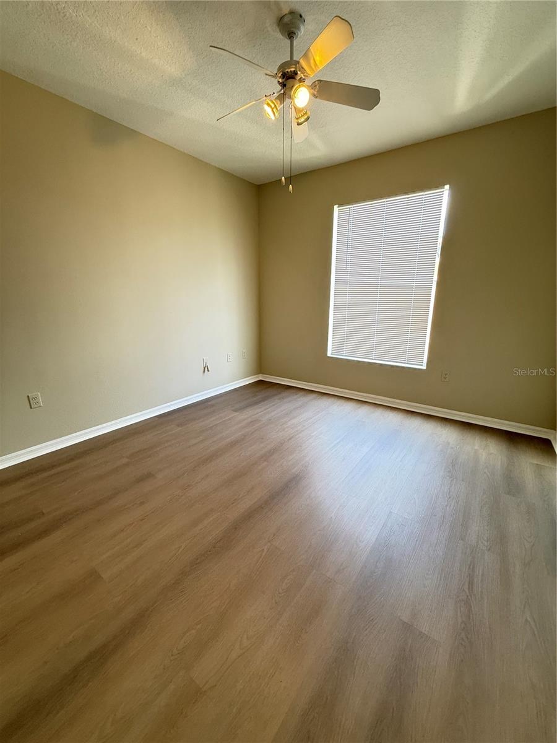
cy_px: 372
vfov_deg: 102.1
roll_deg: -1.0
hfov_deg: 85.7
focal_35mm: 14
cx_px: 278
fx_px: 300
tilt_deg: -13.6
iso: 200
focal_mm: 2.22
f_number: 2.2
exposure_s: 1/60
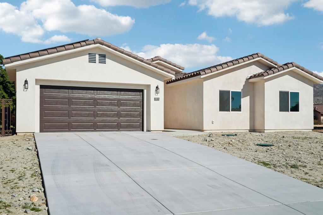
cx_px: 162
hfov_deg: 55.8
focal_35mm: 34
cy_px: 108
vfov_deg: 38.9
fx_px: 305
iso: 100
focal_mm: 34
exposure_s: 1/1000
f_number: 8
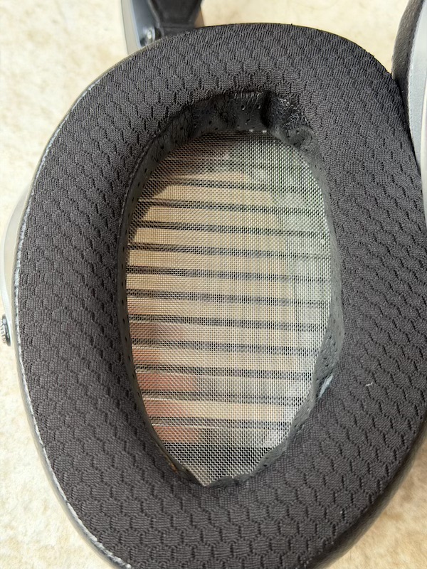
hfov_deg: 30.3
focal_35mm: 48
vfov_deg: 39.7
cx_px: 214
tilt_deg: -60.6
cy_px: 284
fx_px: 789
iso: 200
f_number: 1.78
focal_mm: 6.76
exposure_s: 1/60
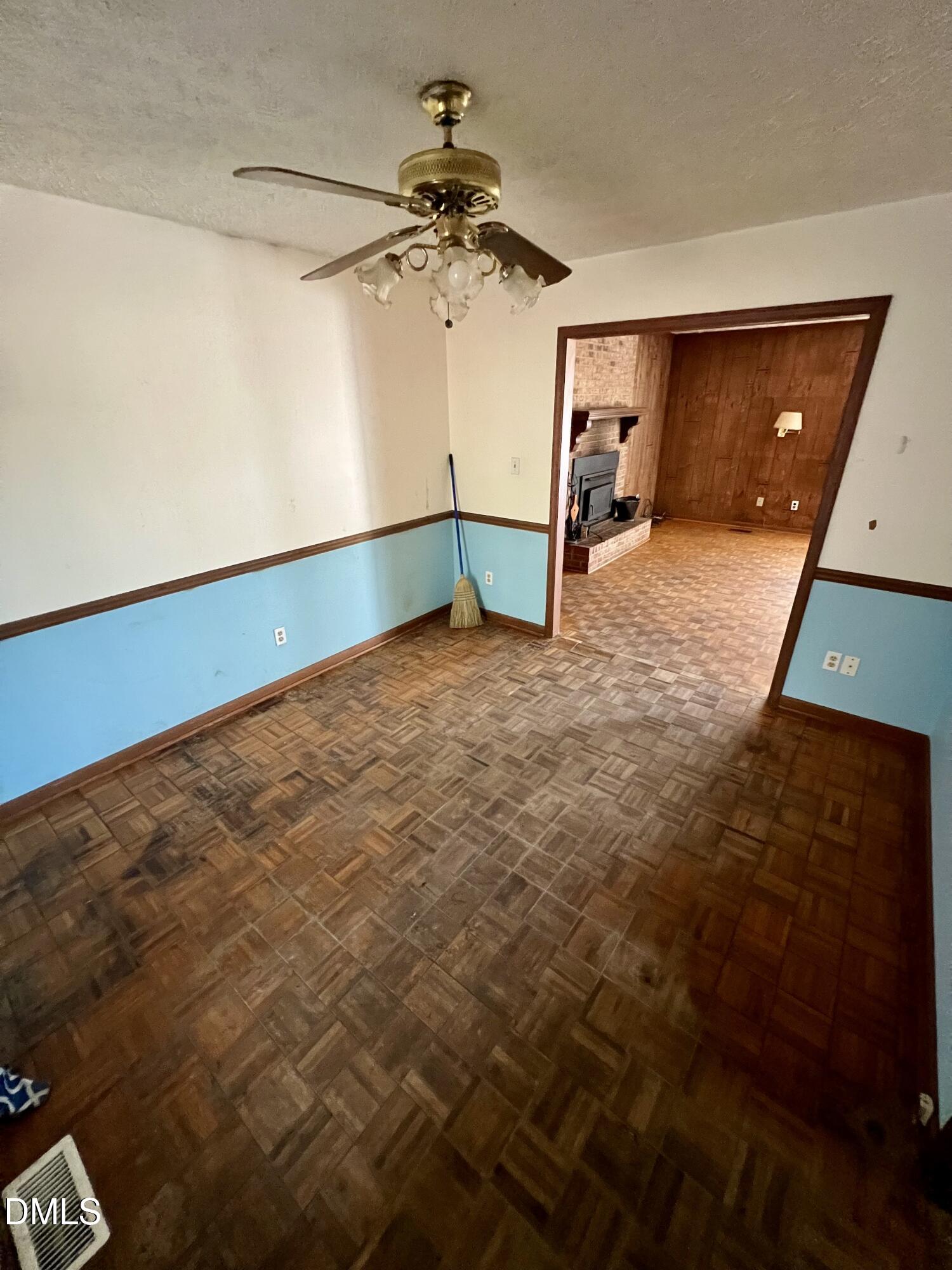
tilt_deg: -23.7
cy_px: 635
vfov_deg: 106.2
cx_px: 476
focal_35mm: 13
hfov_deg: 89.9
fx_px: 477
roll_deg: +2.8
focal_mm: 1.57
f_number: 1.8
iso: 1000
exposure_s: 1/60
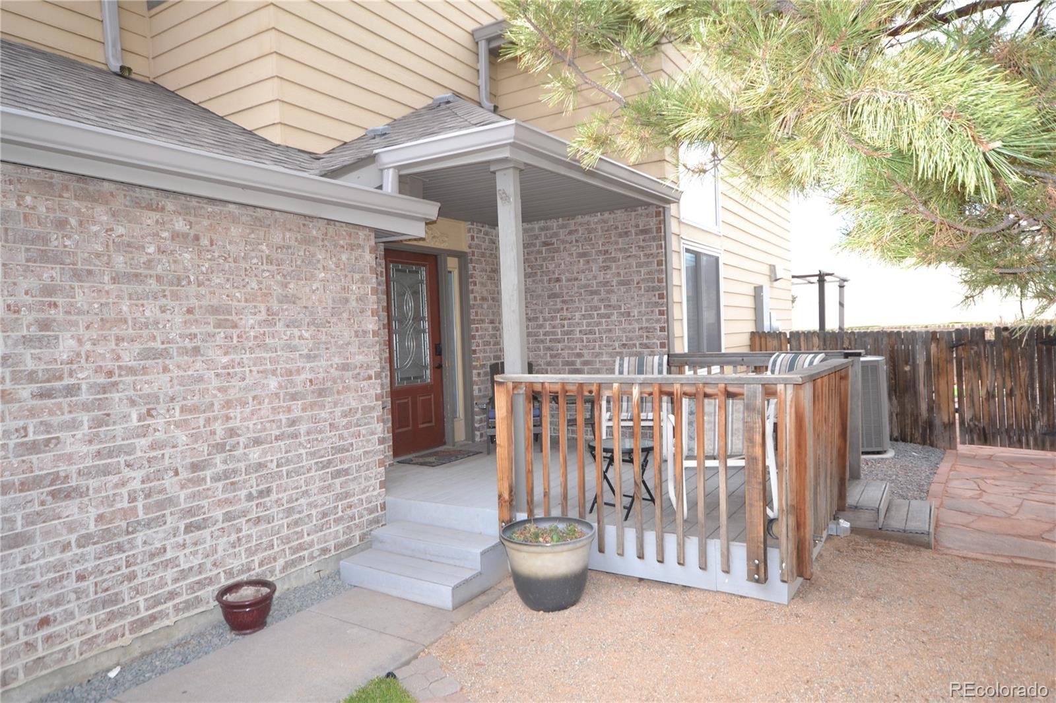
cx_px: 528
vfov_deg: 56.1
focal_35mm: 22
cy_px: 352
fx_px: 660
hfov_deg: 77.3
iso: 220
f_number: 5.6
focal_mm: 15
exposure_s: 1/125
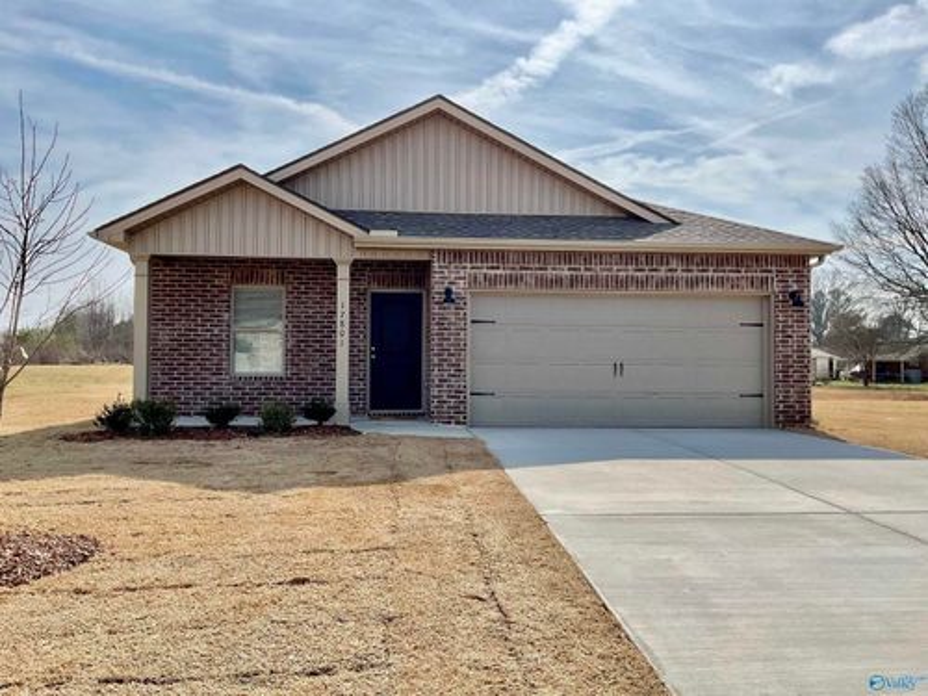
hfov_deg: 61.7
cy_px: 348
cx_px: 464
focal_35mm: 29
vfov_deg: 48.2
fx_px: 777
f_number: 1.8
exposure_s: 1/4065
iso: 16
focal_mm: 3
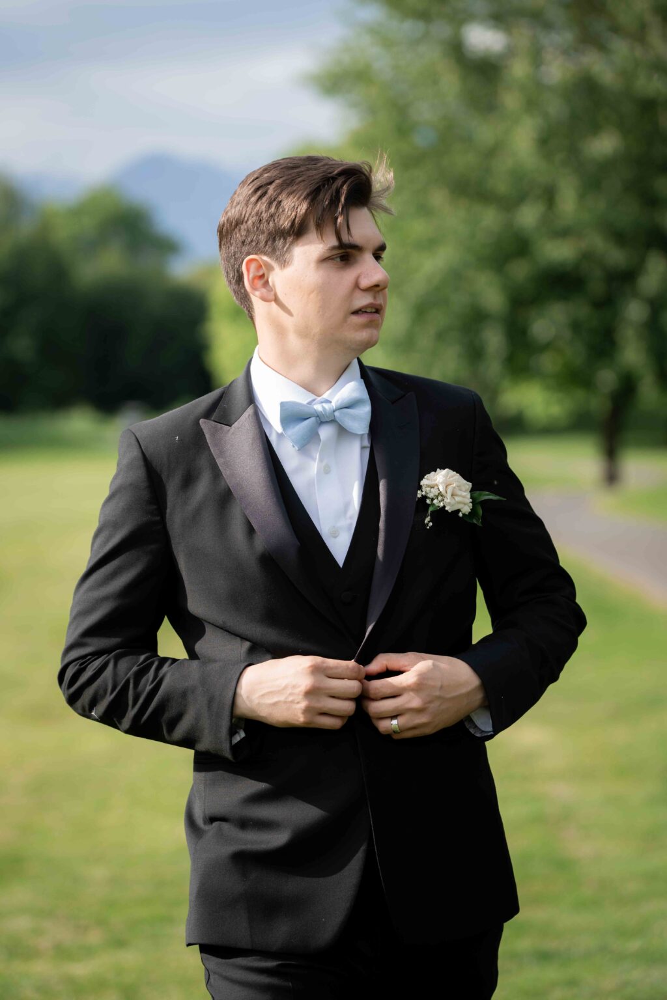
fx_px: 3752
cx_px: 334
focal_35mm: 135
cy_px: 500
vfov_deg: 15.2
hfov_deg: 10.2
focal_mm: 135
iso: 100
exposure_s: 1/320
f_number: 4
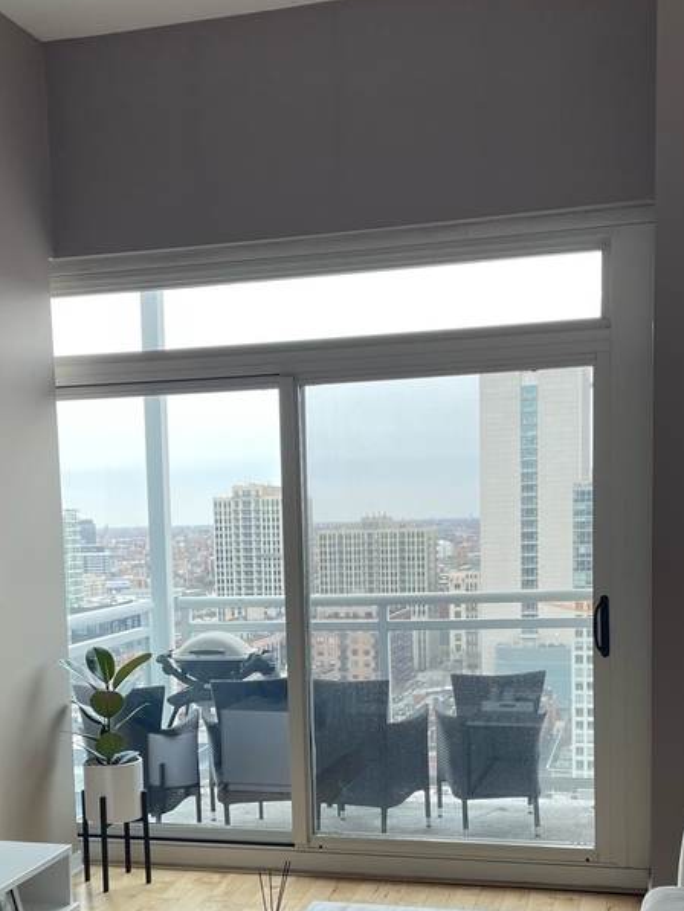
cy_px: 664
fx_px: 1238
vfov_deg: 39.5
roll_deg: +1.2
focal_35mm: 47
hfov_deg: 30.9
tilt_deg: -5.7
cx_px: 299
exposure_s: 1/121
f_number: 1.6
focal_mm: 4.2
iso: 40
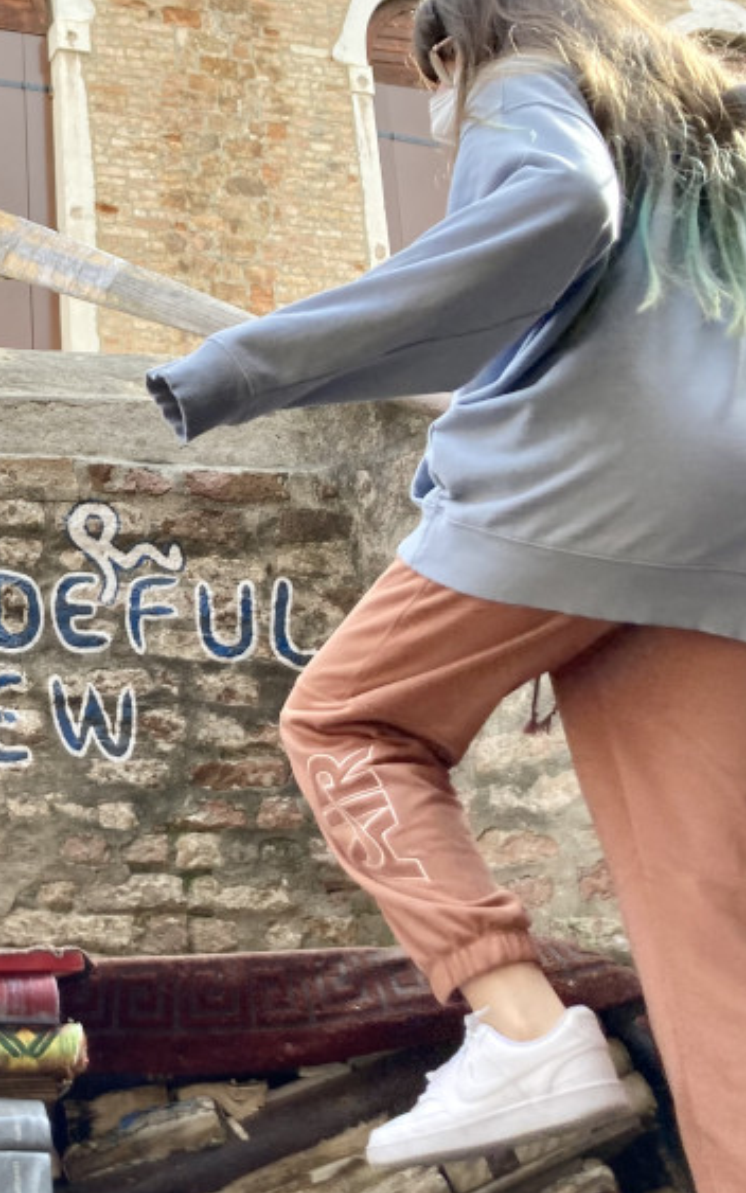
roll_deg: -1.0
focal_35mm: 54
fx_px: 1756
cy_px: 621
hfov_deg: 22.3
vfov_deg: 37.5
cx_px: -131
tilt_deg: +15.6
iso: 20
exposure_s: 1/172
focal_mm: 3.99
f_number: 1.8
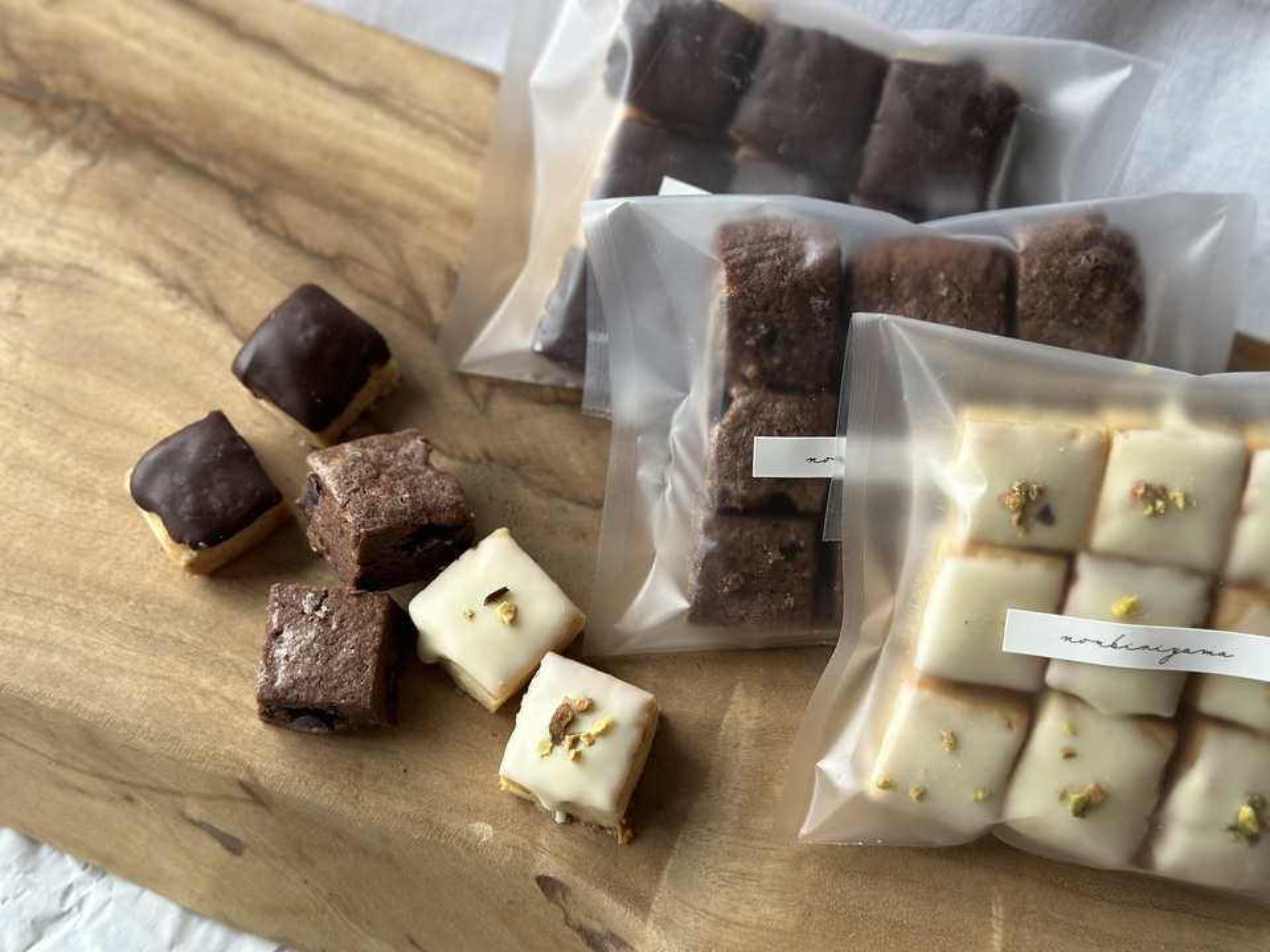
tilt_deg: -70.0
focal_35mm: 48
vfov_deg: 30.3
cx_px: 635
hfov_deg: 39.7
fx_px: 1761
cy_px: 476
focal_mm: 6.86
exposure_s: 1/108
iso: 125
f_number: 1.78
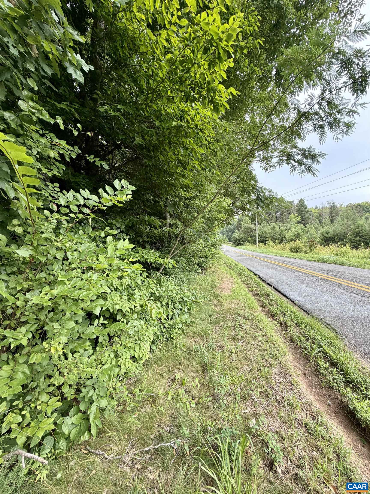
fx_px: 200
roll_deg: +0.8
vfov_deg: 102.1
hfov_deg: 85.7
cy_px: 247
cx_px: 185
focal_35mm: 14
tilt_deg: -0.3
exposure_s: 1/160
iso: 50
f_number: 2.2
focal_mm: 2.22
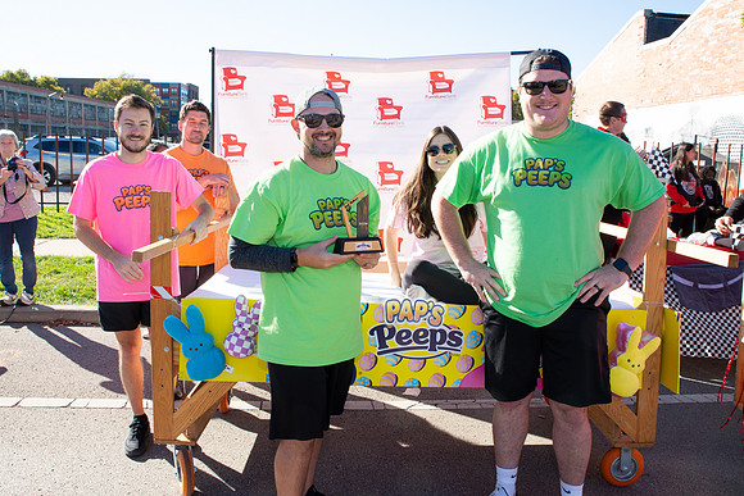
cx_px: 366
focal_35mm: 27
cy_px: 227
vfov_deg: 47.5
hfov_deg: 66.9
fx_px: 563
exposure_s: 1/200
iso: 400
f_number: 11
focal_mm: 24
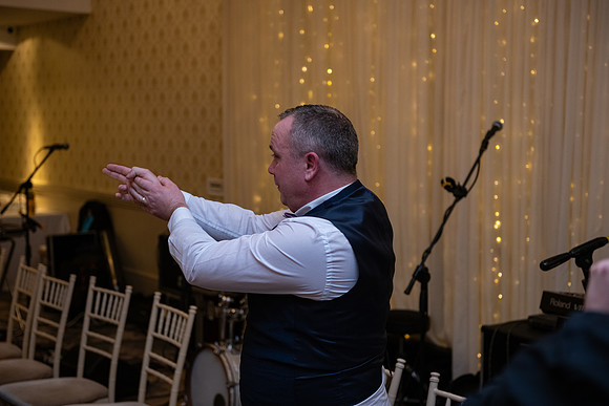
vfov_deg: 24.2
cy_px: 203
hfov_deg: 35.6
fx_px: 948
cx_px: 304
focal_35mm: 56
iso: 1000
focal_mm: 56
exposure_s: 1/160
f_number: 3.5
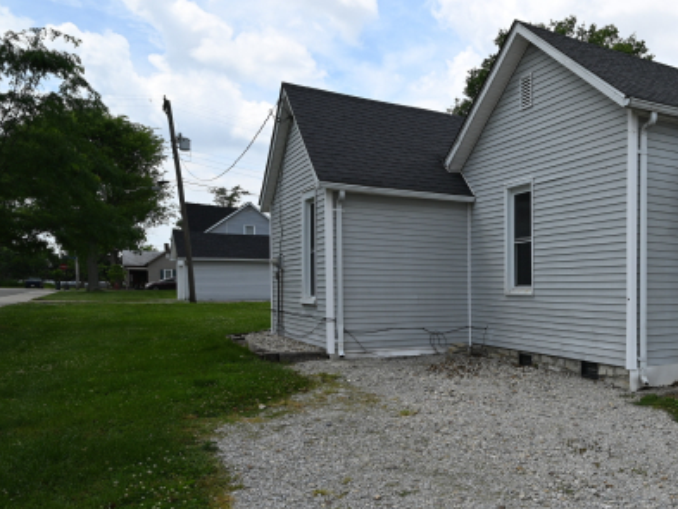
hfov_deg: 48.8
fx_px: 647
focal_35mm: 33
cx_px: 622
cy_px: 328
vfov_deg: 42.5
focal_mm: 18
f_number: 8
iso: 100
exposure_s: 1/250
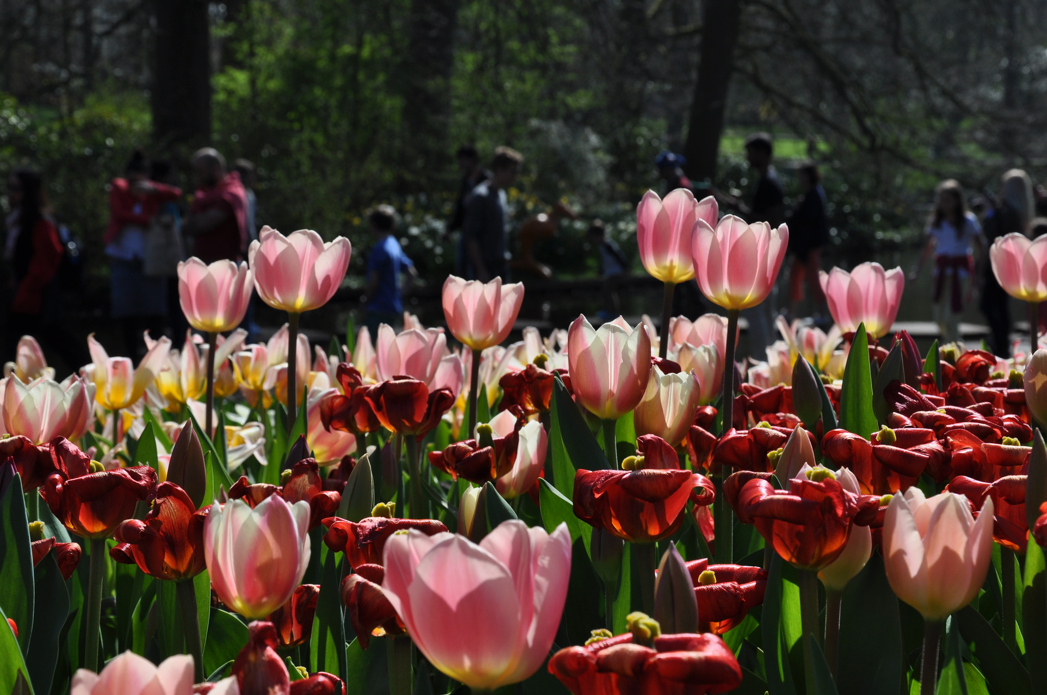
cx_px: 524
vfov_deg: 17.4
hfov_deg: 26.0
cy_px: 348
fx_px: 2266
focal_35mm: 78
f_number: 10
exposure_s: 1/400
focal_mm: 52
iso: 200
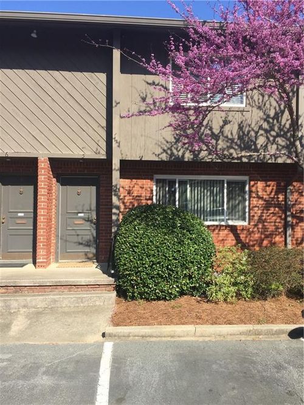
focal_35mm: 29
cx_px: 152
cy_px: 202
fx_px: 340
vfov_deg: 61.7
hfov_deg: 48.2
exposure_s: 1/1014
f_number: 2.2
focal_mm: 4.15
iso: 32
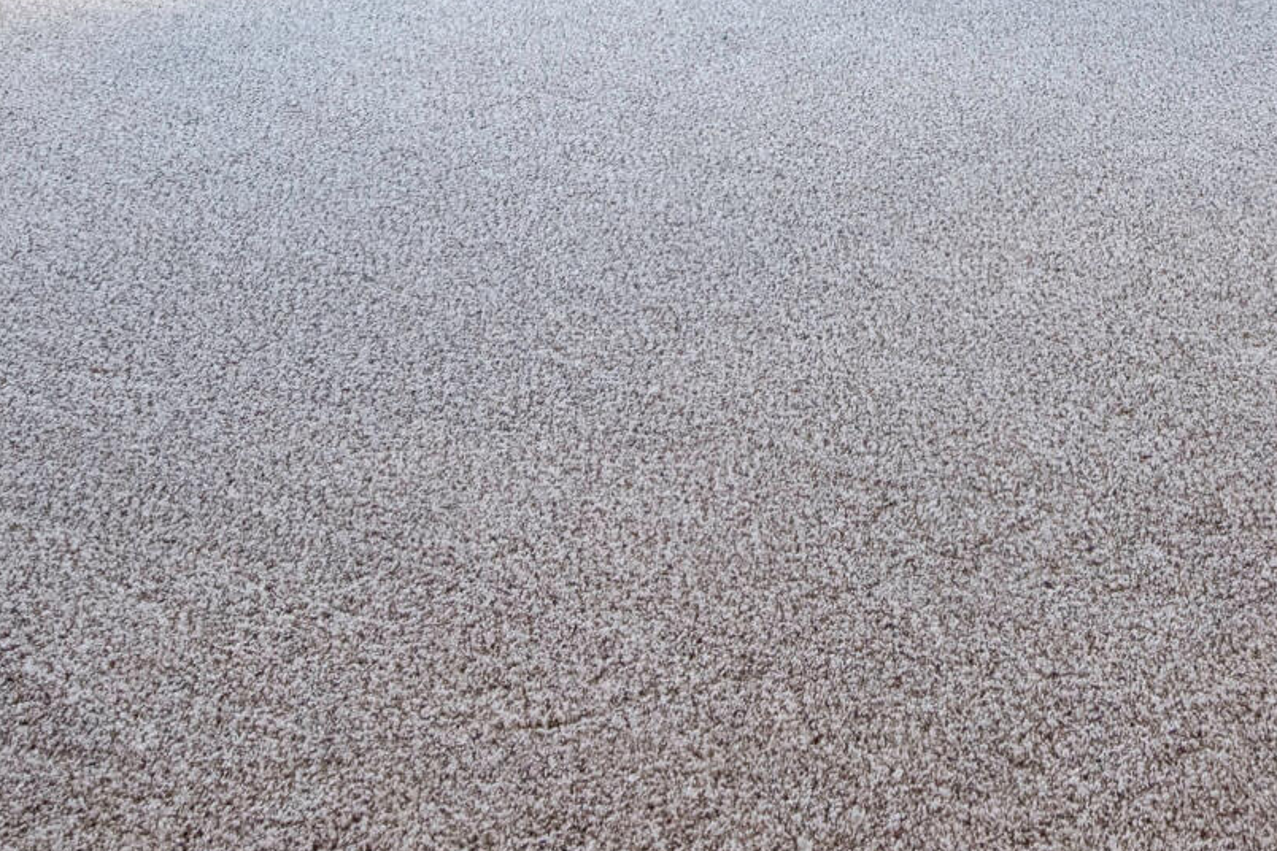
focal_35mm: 56
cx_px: 1134
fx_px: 1986
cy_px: -676
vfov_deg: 18.8
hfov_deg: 33.8
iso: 1600
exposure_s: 1/250
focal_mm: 15
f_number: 5.6
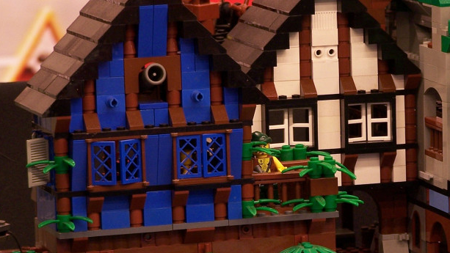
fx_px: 3019
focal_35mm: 253
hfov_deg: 8.5
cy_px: 182
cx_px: 349
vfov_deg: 4.8
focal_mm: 23.1
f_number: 3.2
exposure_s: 1/2
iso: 80
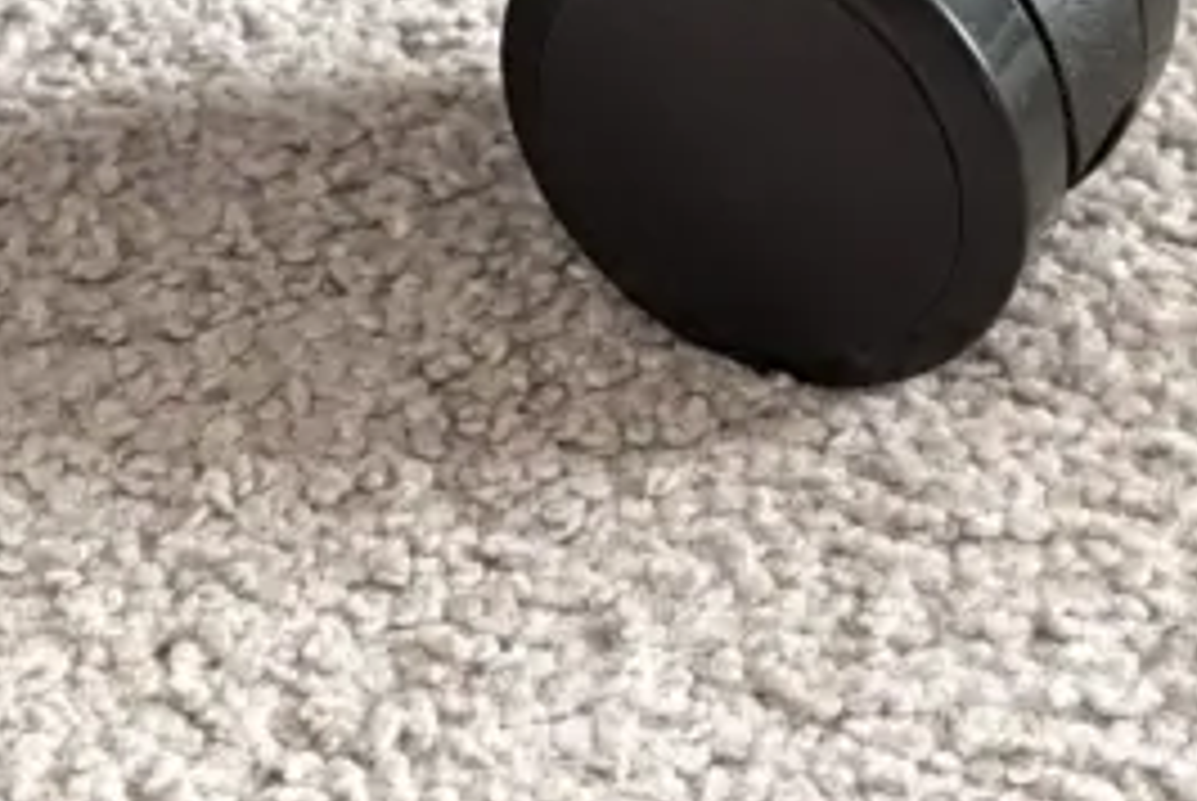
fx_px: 2596
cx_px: 729
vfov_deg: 16.7
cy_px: -194
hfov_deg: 25.9
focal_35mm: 78
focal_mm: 5.96
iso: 500
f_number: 1.6
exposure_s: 1/60
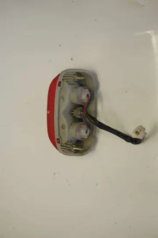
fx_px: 297
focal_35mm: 45
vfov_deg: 43.7
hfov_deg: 29.8
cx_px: 79
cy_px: 119
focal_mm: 30
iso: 400
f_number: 4.5
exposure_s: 1/80
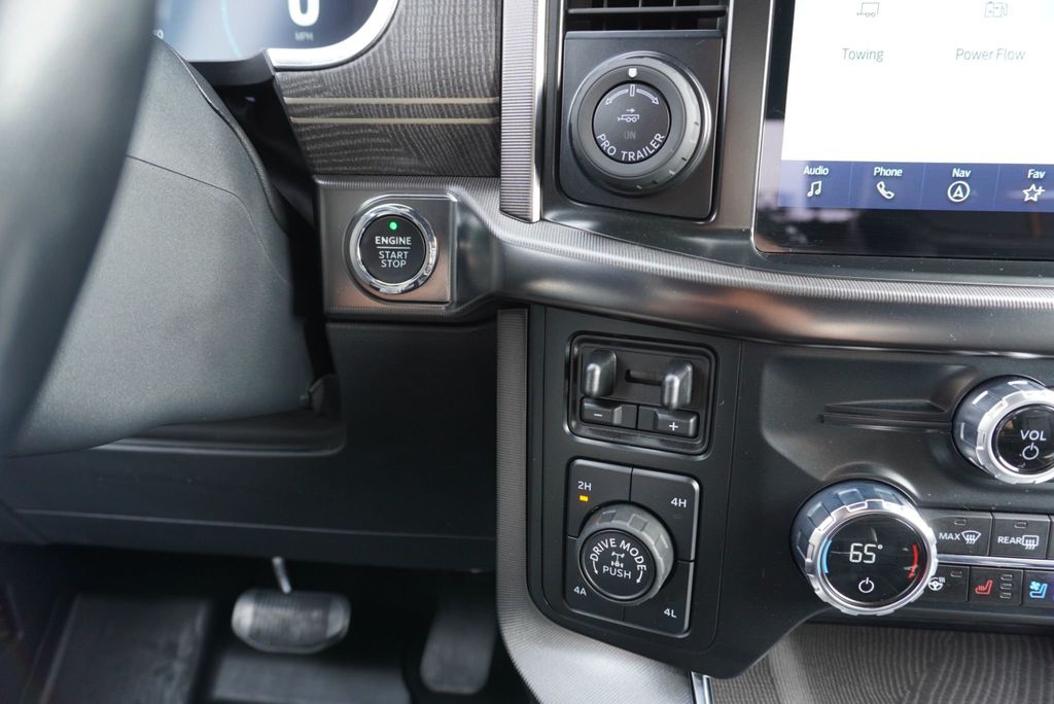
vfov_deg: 53.2
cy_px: 352
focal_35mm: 24
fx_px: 703
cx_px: 527
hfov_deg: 73.7
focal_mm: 16
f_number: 4
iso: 500
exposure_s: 1/60
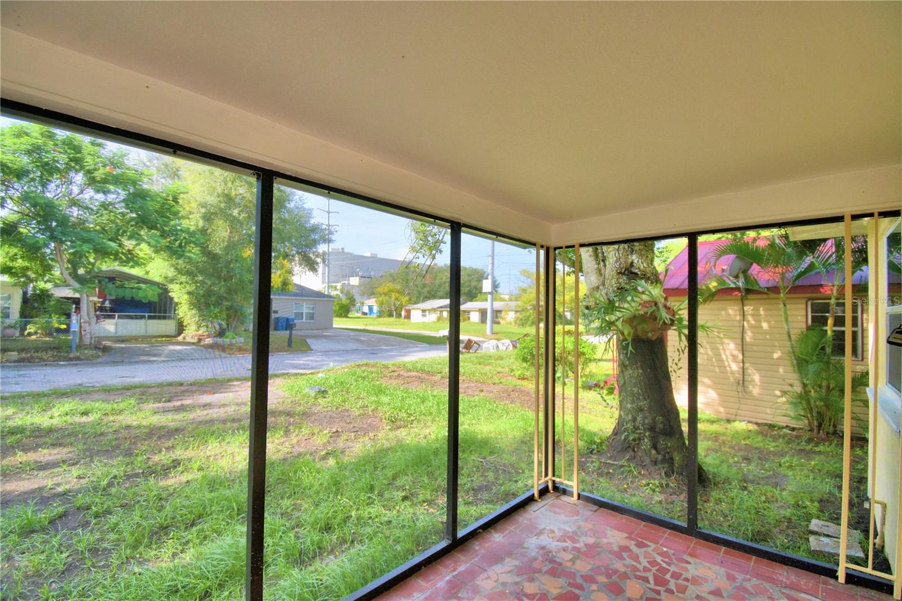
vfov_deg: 77.3
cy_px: 300
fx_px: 376
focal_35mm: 15
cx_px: 451
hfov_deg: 100.4
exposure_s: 1/250
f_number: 4.5
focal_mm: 10
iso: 200
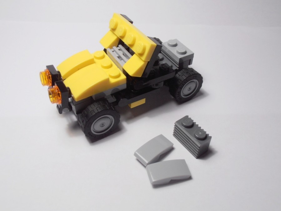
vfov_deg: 38.7
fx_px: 300
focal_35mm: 37
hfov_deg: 50.1
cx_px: 140
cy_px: 106
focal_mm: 6.61
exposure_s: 1/50
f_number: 3.9
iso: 80
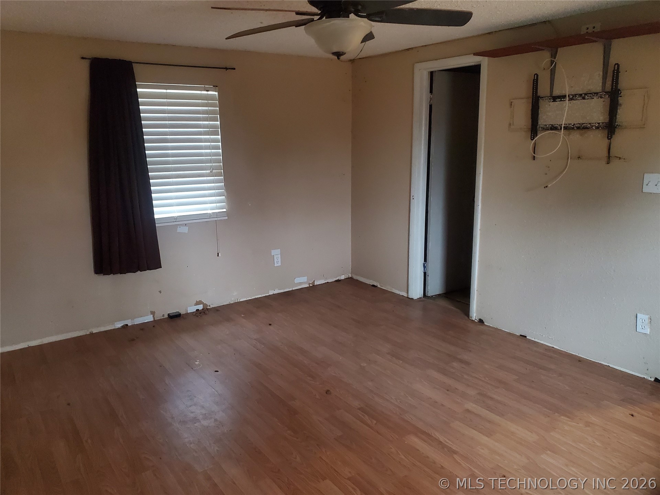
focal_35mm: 26
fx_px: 496
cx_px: 330
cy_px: 248
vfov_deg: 53.1
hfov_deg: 67.3
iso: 640
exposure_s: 1/30
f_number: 1.5
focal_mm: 4.3
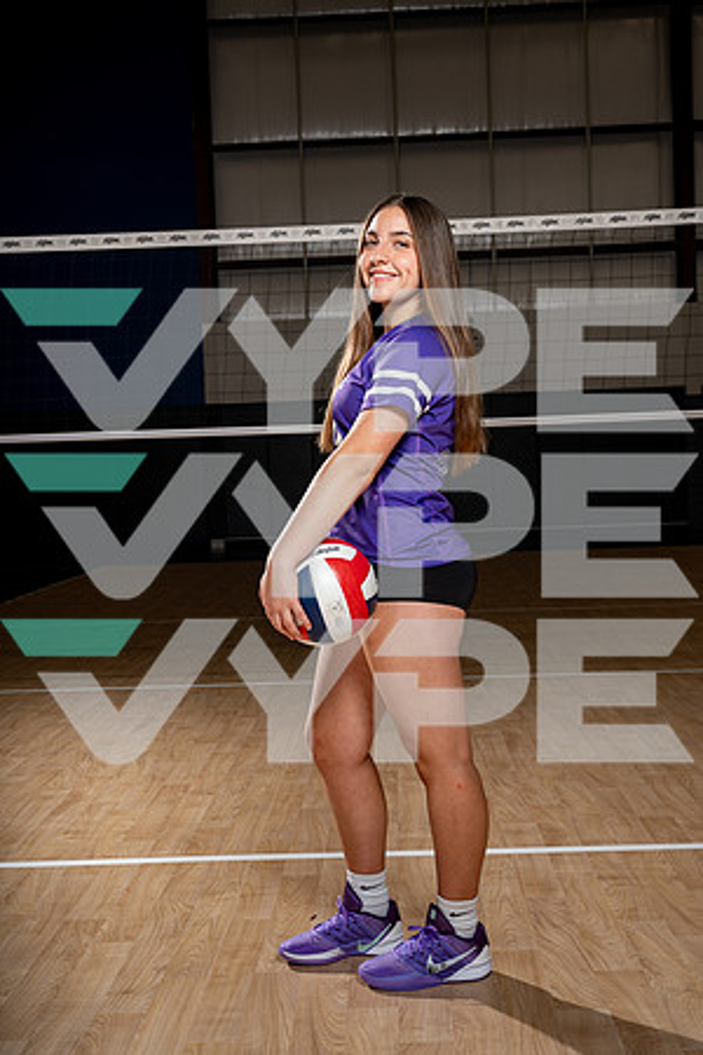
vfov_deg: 43.6
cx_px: 352
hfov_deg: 29.9
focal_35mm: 45
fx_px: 1318
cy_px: 528
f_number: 8
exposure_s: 1/250
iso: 100
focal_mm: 45
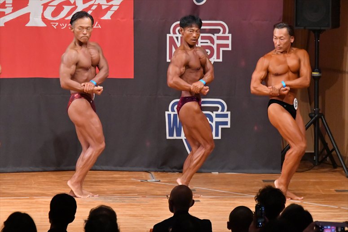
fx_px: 2609
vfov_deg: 5.1
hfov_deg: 7.6
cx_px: 174
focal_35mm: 270
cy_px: 116
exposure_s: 1/400
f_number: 5.6
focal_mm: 180
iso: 11400
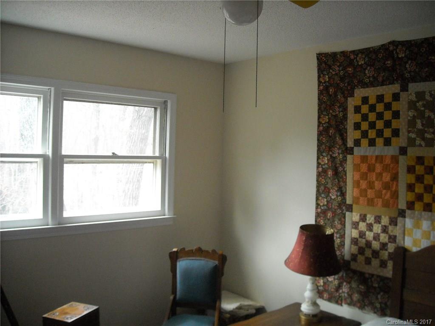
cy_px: 163
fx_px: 440
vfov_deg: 40.7
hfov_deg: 52.6
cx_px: 218
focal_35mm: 35
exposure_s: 1/176
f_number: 2.8
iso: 541
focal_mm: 5.7
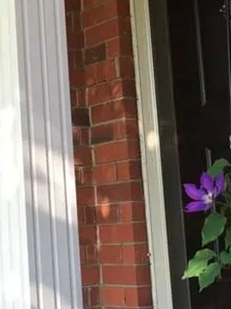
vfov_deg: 19.8
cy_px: 108
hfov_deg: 14.9
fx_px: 881
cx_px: 69
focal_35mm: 99
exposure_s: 1/120
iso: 25
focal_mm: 4.15
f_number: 2.2
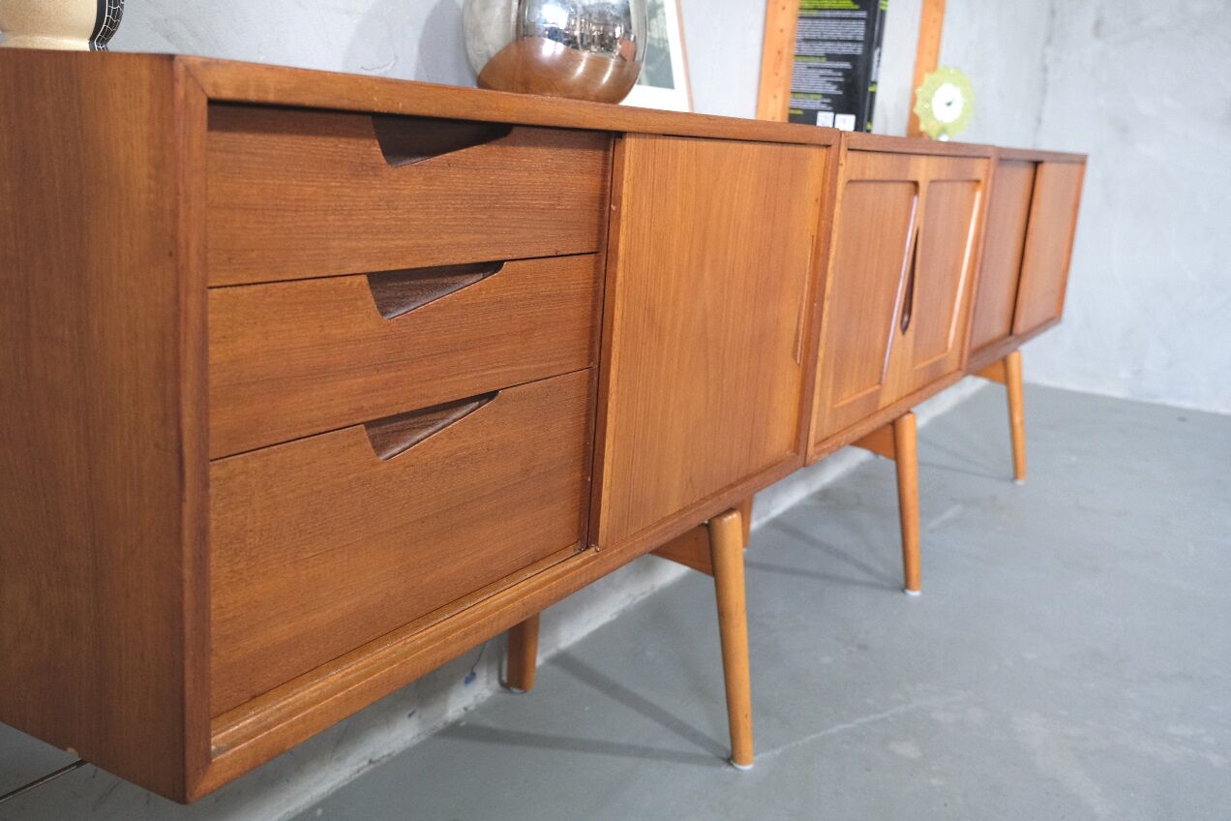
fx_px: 1128
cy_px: 410
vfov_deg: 40.0
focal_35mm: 33
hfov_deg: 57.2
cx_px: 616
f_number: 4
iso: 2500
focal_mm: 22.3
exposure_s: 1/30
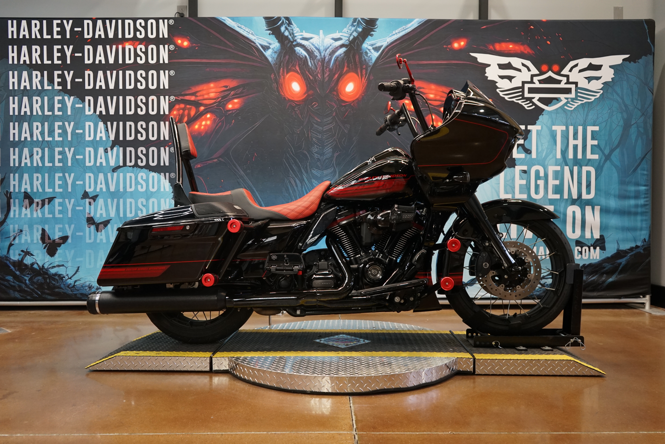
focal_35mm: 28
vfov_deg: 46.4
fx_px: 517
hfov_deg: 65.5
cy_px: 222
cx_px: 332
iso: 1250
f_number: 4
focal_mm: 28
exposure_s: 1/160
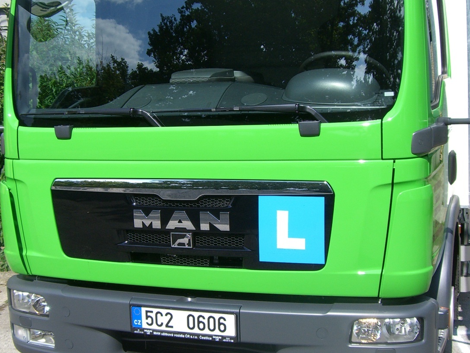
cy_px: 163
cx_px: 235
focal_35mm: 56
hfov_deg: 34.4
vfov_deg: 26.1
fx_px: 760
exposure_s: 1/500
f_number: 4.3
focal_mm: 6.2
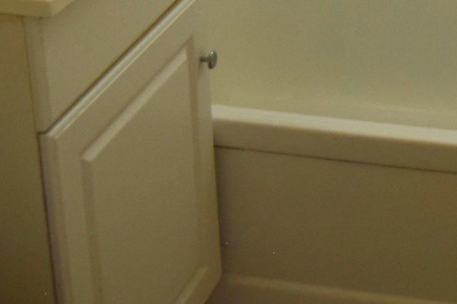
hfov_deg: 18.1
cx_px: 562
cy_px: -188
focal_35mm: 107
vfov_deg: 12.0
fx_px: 1357
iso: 500
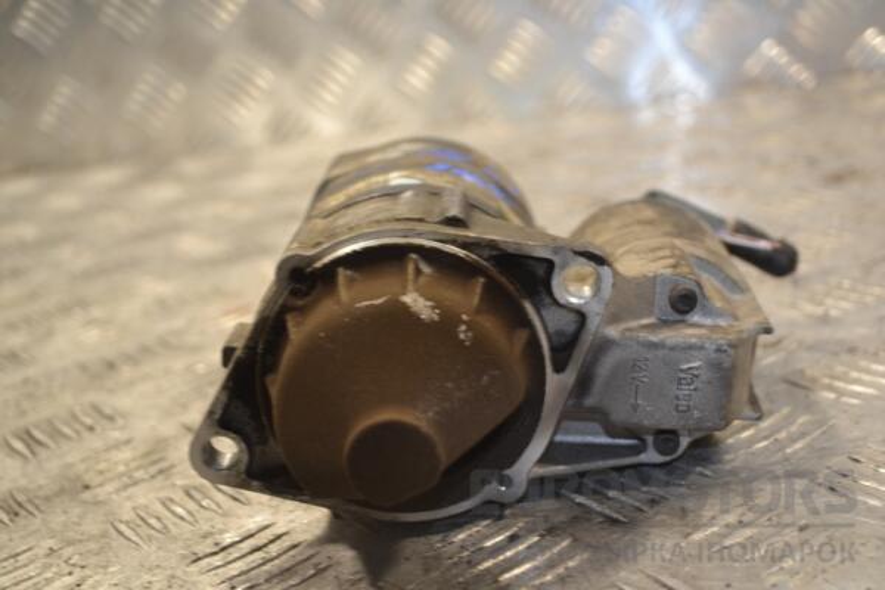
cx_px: 442
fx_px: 1291
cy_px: 295
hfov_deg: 37.9
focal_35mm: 52
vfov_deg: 25.8
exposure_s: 1/60
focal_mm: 35
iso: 400
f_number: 5
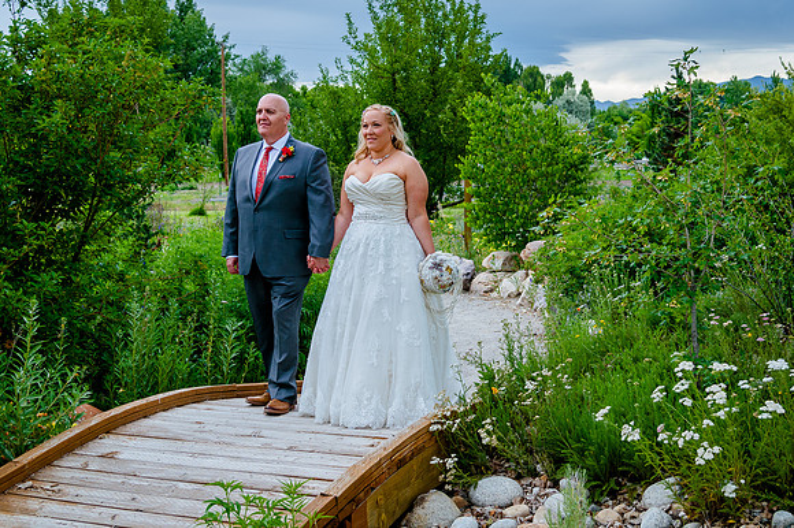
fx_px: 1093
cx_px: 465
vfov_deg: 27.1
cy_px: 201
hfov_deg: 39.8
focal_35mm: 50
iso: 640
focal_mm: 38
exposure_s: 1/400
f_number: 5
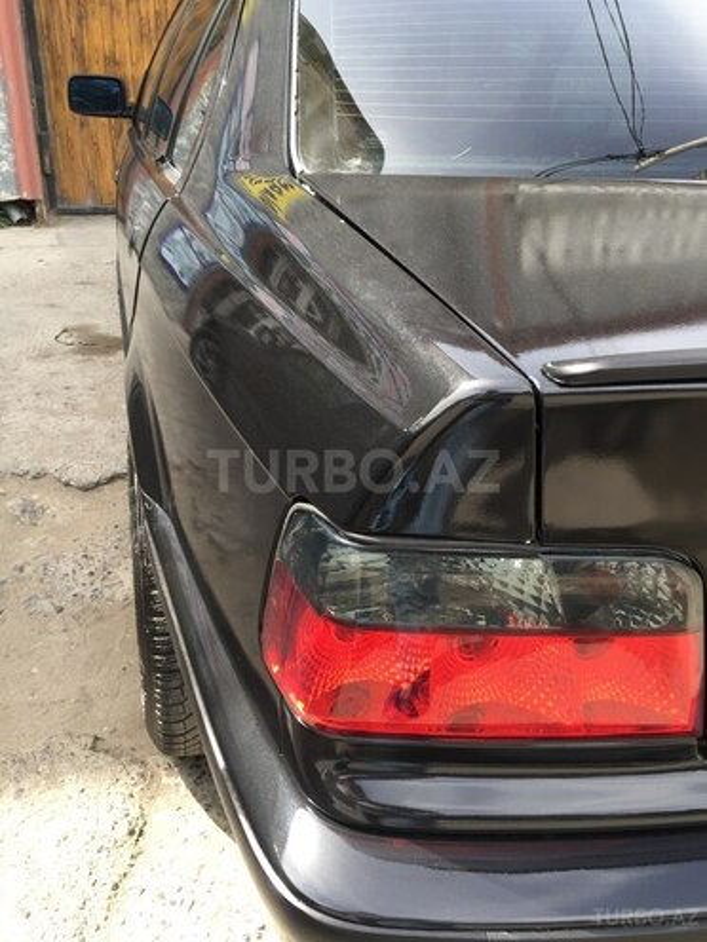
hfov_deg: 48.2
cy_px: 471
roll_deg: -1.8
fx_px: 790
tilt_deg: -25.3
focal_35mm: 29
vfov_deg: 61.7
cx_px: 354
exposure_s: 1/199
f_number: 2.2
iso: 32
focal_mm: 4.15
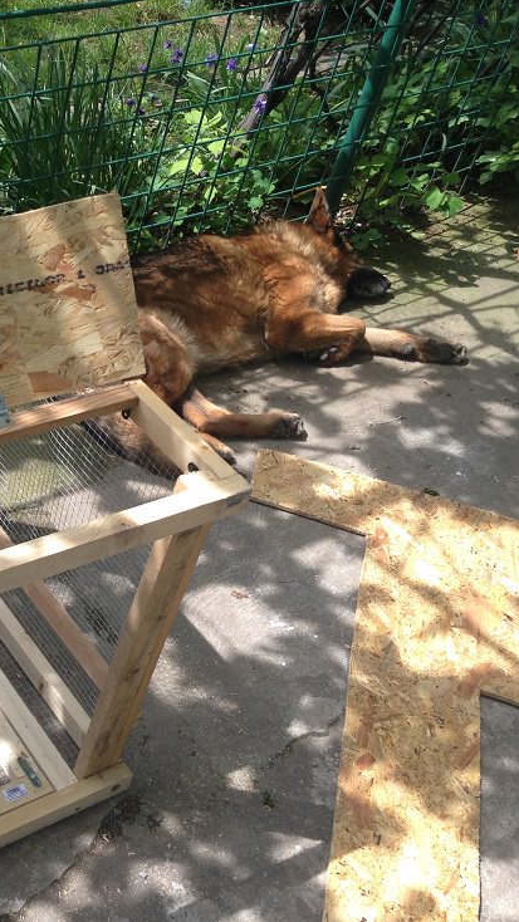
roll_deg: -7.4
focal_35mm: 49
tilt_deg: -42.1
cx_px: -58
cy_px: 464
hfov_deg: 22.9
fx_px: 1199
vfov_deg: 42.1
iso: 50
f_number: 2.4
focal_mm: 4.12
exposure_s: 1/507
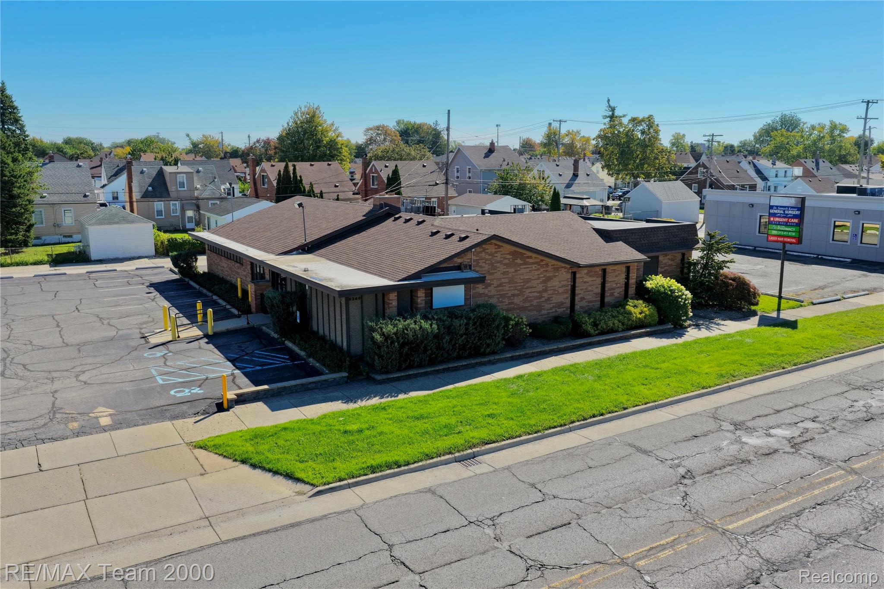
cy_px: 294
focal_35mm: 28
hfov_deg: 65.5
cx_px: 442
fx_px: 687
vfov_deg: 46.4
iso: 400
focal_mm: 14.45
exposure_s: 1/2500
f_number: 2.8
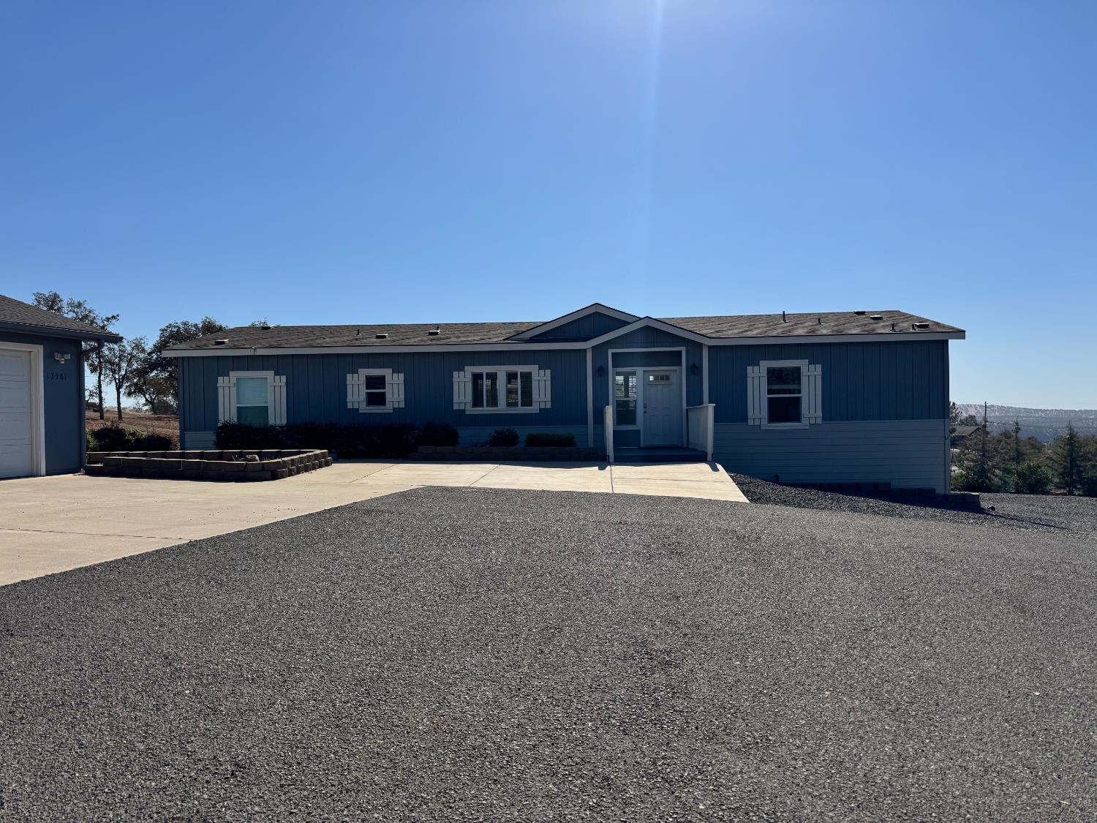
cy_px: 412
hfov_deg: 71.6
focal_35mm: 24
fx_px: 761
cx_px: 548
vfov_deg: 56.8
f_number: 1.78
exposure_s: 1/9009
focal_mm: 6.76
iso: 80
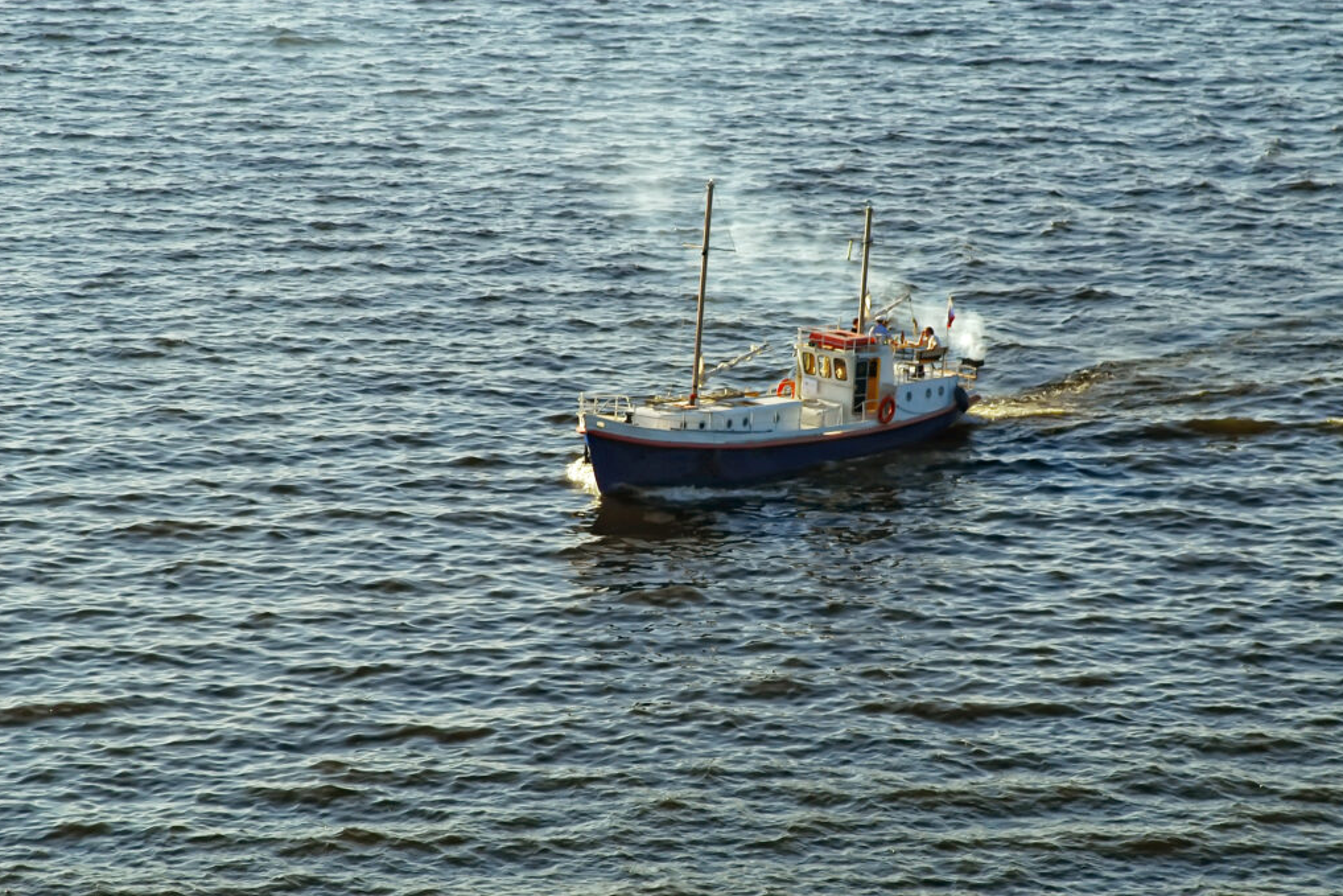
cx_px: 671
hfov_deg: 13.0
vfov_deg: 8.7
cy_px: 448
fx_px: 5913
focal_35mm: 159
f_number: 6.3
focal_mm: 105
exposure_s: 1/640
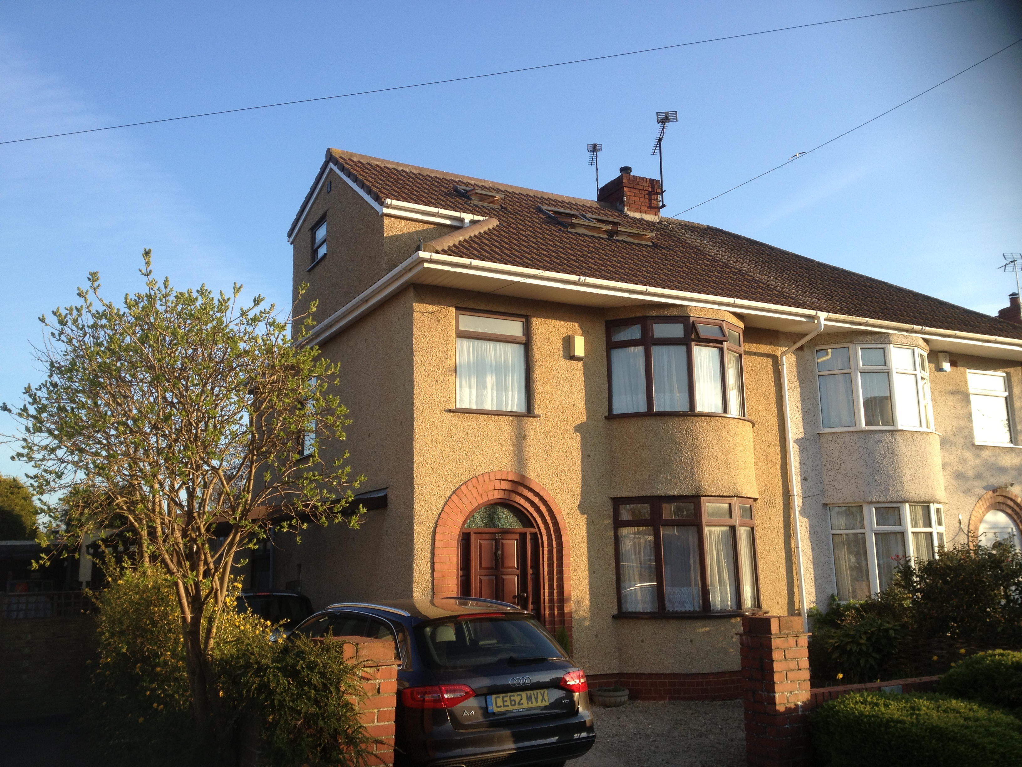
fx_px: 1033
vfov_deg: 40.7
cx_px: 511
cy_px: 384
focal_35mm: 35
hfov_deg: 52.6
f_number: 2.4
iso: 50
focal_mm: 4.28
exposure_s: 1/421
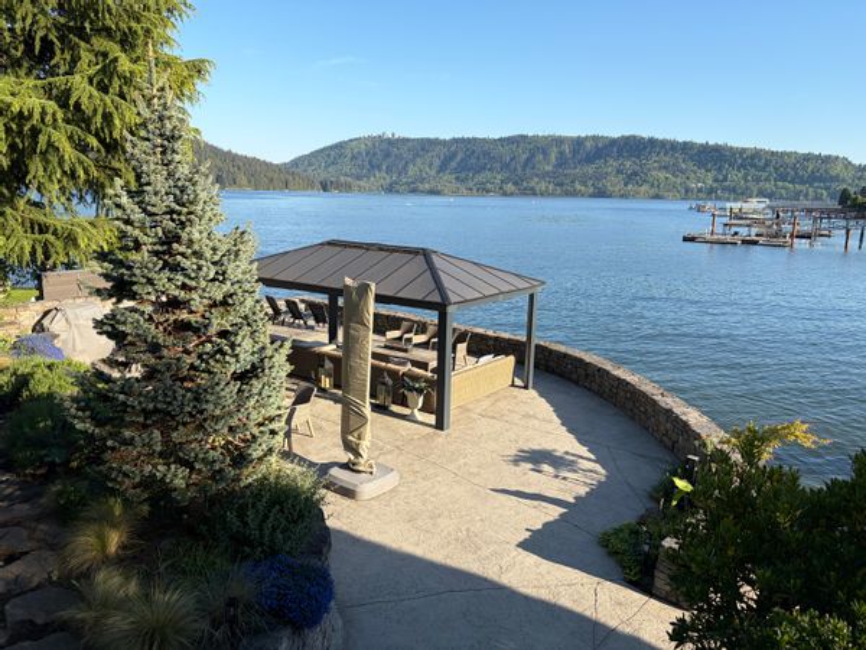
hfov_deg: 67.3
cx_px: 433
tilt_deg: -11.6
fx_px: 650
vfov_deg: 53.1
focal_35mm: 26
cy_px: 325
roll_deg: -1.2
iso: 50
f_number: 1.6
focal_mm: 5.96
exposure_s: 1/2012
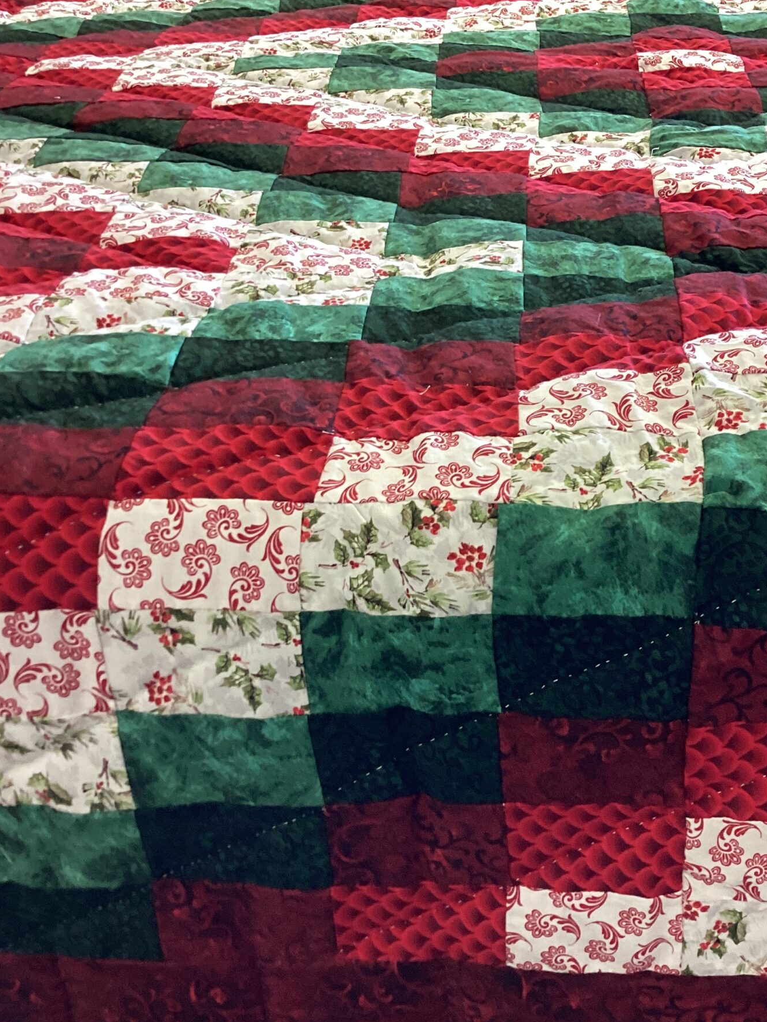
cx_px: 537
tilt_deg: -34.3
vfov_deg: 42.0
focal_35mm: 45
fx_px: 1329
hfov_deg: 31.8
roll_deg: -0.8
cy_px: 556
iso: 160
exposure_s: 1/60
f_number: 2.4
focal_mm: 3.3
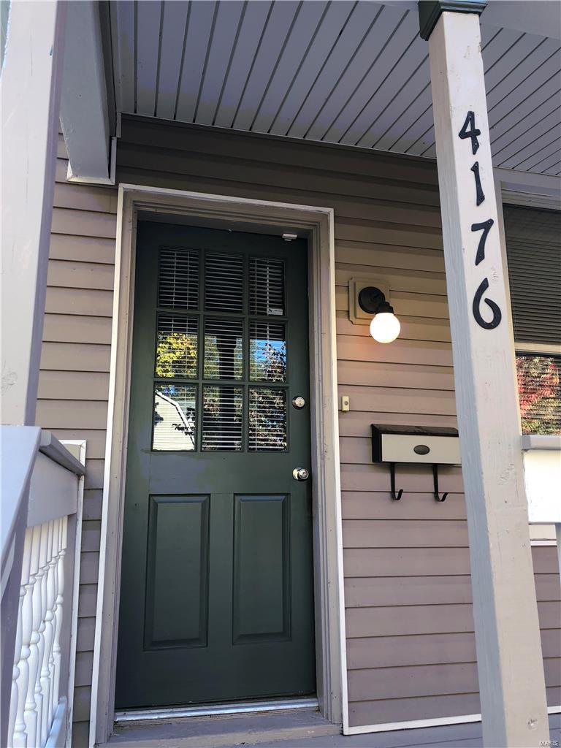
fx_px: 627
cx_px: 280
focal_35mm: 29
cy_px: 374
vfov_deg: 61.7
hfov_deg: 48.2
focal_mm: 3.99
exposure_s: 1/120
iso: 32
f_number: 1.8
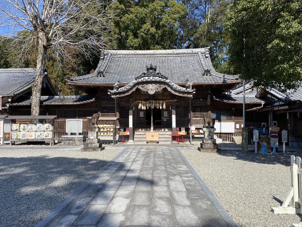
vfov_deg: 53.1
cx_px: 151
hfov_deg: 67.3
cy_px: 114
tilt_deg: +0.7
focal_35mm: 26
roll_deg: -1.2
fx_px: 227
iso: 32
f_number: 1.8
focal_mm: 4.25
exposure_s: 1/2033
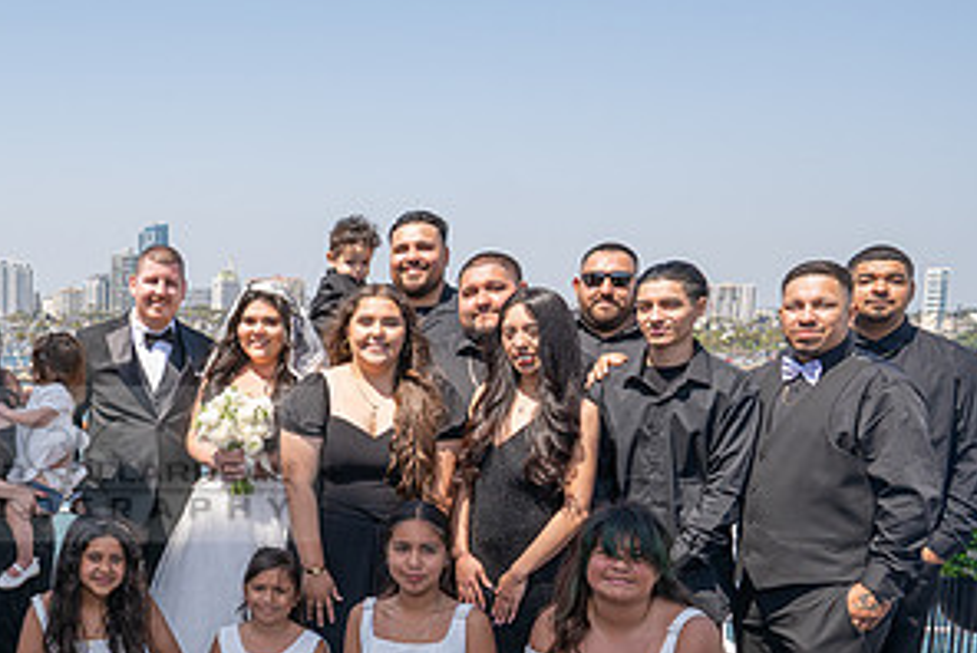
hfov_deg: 38.1
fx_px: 1277
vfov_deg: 28.4
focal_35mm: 47
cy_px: 463
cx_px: 40
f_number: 10
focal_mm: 24
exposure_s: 1/200
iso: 200
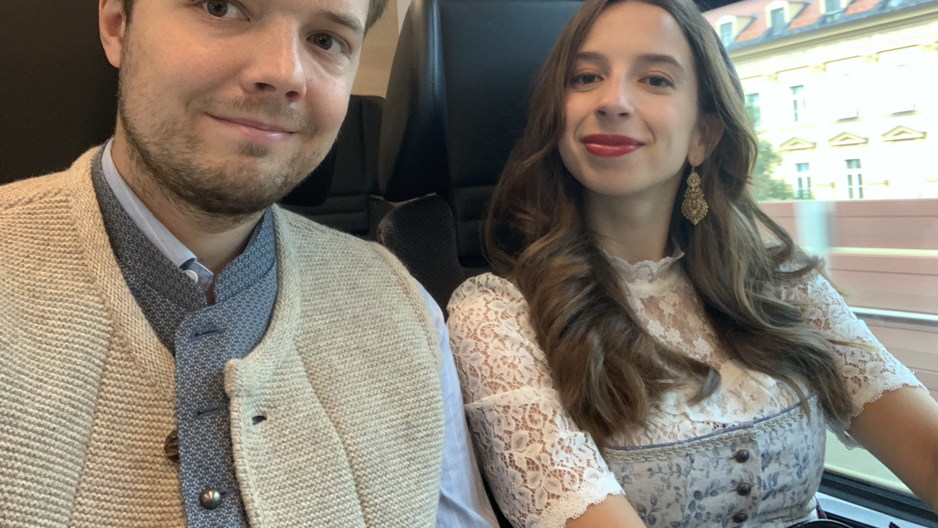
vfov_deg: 33.5
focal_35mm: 35
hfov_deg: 56.6
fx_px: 870
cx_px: 470
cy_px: 189
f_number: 2.2
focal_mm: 2.87
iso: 160
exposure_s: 1/49
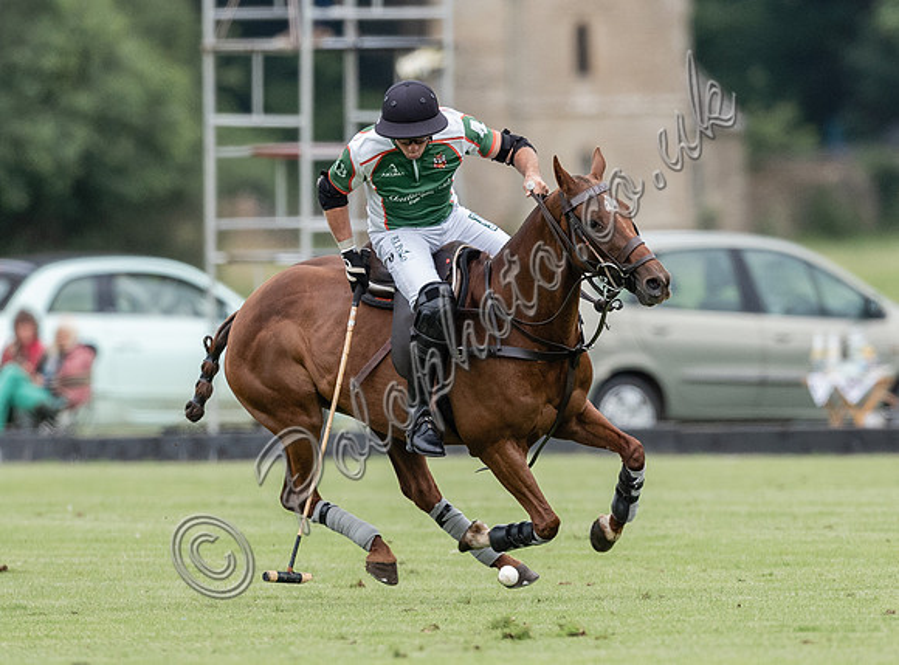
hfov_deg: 1.8
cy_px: 426
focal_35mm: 1083
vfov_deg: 1.4
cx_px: 367
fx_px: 27976
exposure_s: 1/2500
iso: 1000
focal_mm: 500
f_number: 4.5
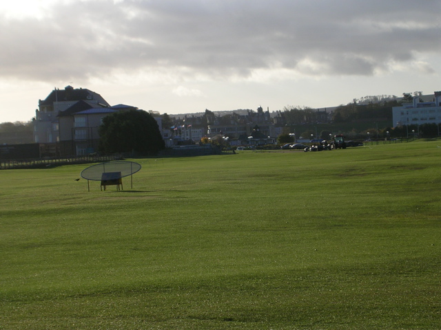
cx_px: 220
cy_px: 165
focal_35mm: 115
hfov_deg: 17.1
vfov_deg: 12.9
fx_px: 1465
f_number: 4.9
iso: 50
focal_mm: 17.4
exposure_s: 1/537
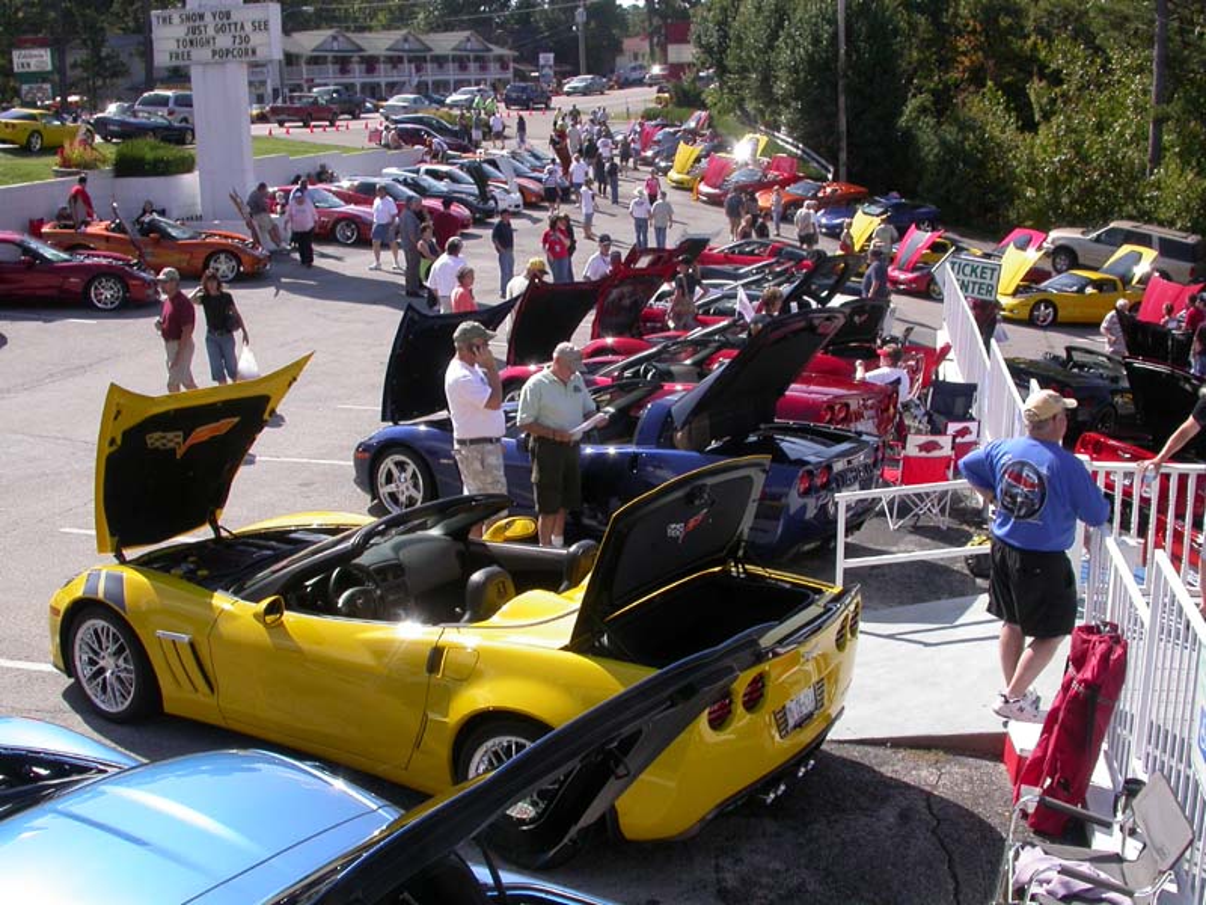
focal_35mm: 38
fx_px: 1324
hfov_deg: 49.0
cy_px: 452
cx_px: 603
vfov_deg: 37.7
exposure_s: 1/286
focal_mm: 7.85
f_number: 6.7
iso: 100
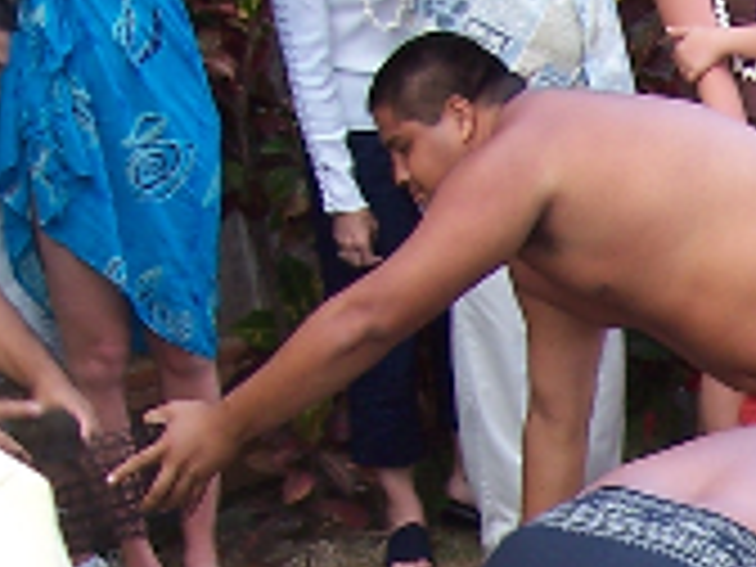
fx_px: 2992
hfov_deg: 13.3
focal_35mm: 137
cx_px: 1264
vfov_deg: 10.3
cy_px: 954
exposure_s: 1/60
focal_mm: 6
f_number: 3
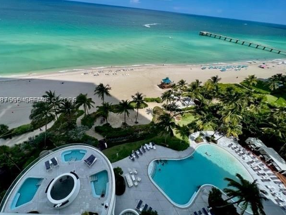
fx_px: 116
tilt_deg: -36.6
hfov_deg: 101.9
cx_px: 134
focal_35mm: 14
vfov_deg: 85.6
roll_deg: -5.8
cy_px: 100
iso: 32
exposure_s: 1/2538
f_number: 1.8
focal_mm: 1.57
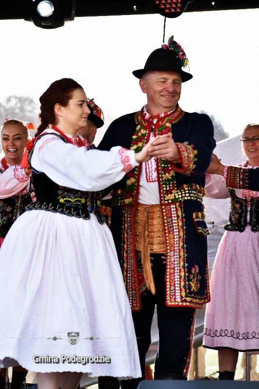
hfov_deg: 9.3
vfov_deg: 14.0
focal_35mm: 147
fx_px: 1587
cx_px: 130
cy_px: 194
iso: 100
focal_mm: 98
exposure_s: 1/80
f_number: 6.3
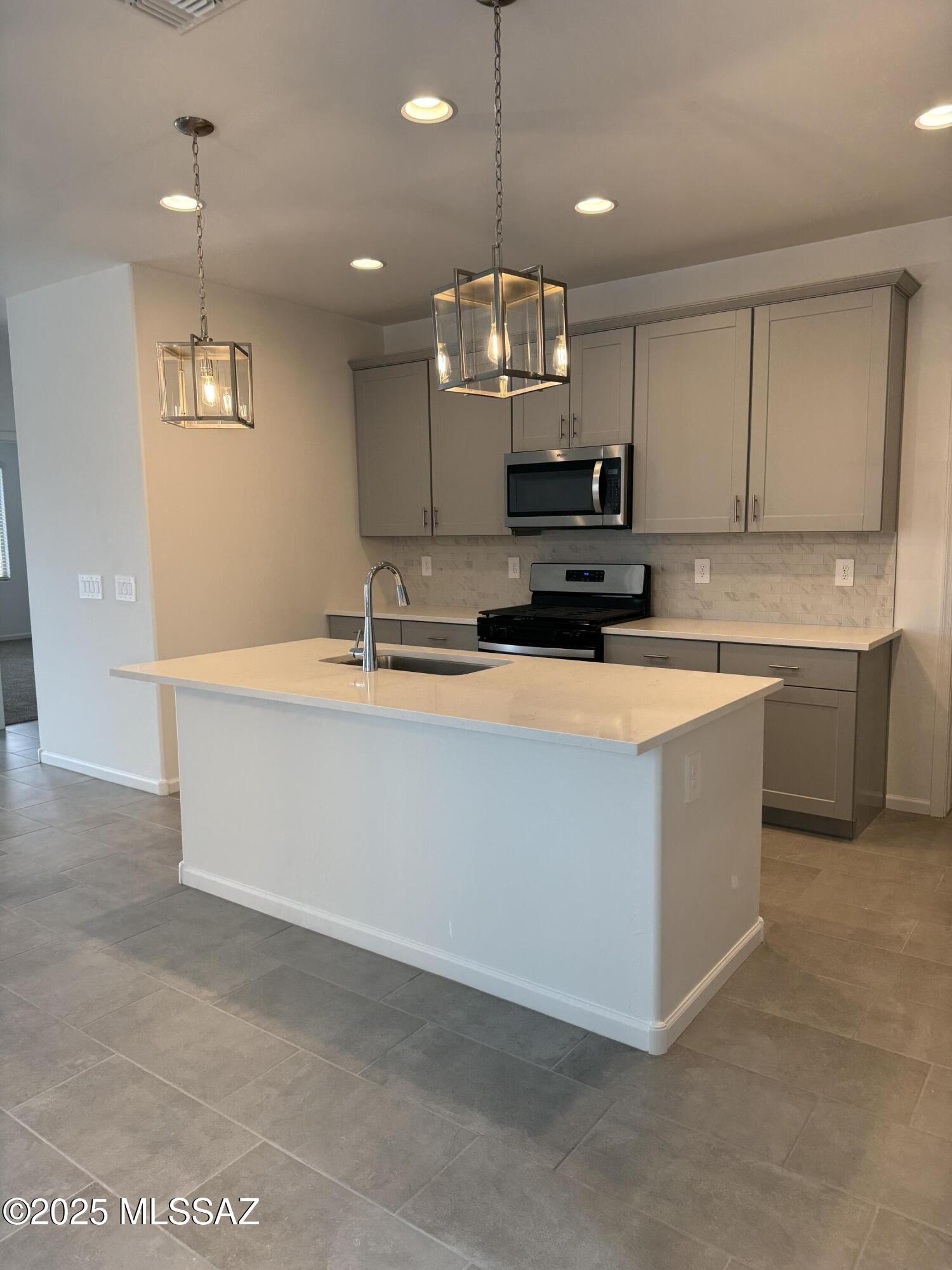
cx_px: 476
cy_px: 635
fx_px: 880
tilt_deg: -6.7
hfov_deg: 56.8
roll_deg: +0.7
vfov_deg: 71.6
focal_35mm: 24
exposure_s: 1/120
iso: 125
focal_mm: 6.76
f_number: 1.78
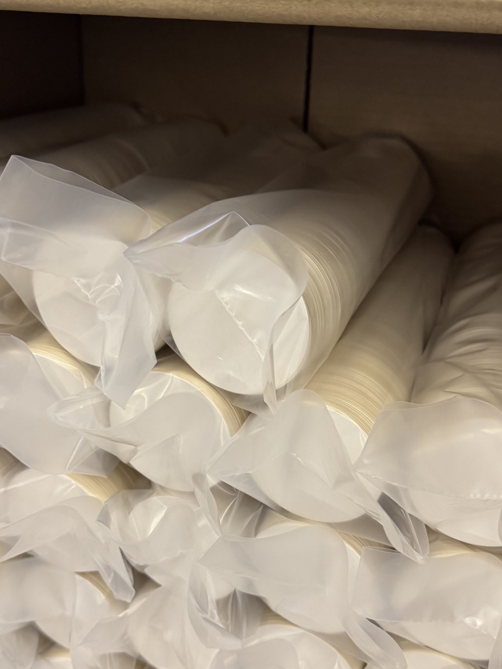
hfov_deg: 38.7
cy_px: 399
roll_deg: +0.7
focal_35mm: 37
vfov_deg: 49.8
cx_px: 249
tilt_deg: -35.3
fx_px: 715
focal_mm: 6.76
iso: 250
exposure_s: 1/50
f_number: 1.78
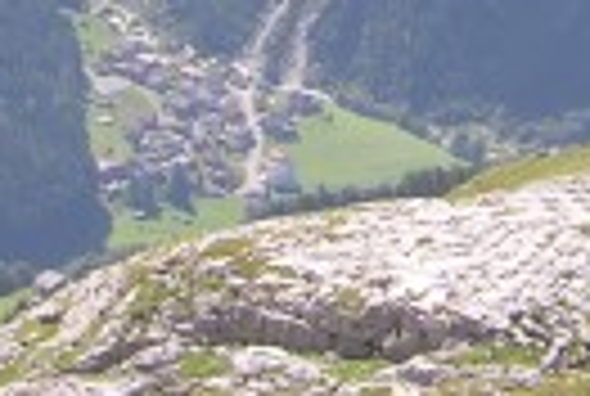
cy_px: -864
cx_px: 324
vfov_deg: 3.6
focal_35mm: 377
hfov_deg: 5.5
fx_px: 6193
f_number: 4.5
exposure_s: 1/180
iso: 50
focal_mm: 15.7
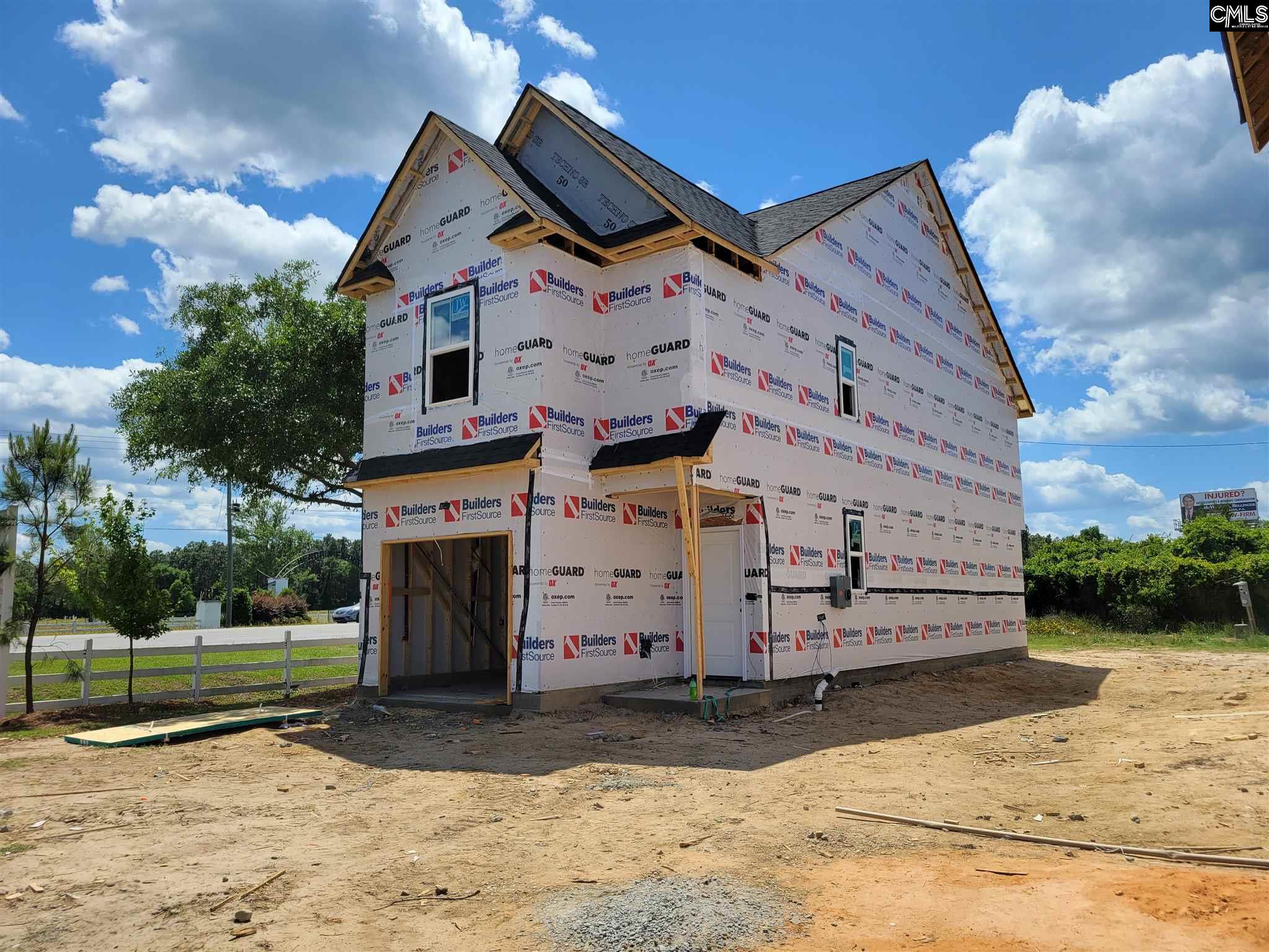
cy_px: 476
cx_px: 634
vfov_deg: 53.1
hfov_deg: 67.3
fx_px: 953
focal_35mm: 26
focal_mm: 5.4
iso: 40
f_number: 1.8
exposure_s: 1/3272
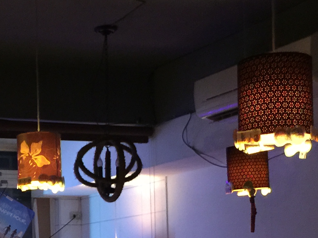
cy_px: 251
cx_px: 22
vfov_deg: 15.9
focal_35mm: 91
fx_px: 836
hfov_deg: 21.0
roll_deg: -1.1
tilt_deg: +1.9
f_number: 2.2
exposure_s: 1/4
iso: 100
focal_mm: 4.15
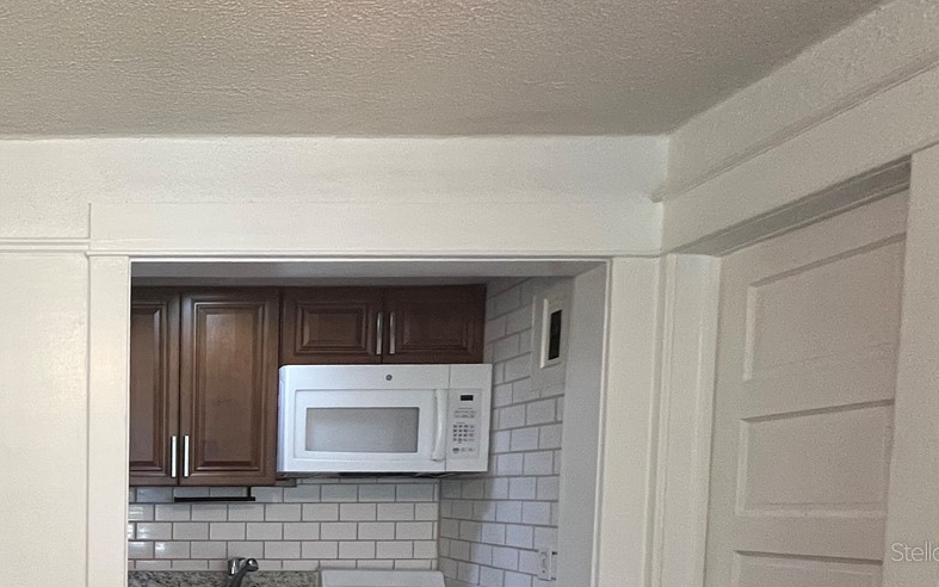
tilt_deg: -4.2
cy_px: 551
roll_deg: -0.2
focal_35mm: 28
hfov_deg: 55.1
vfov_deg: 40.4
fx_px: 717
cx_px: 49
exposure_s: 1/60
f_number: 1.8
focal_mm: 1.57
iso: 400
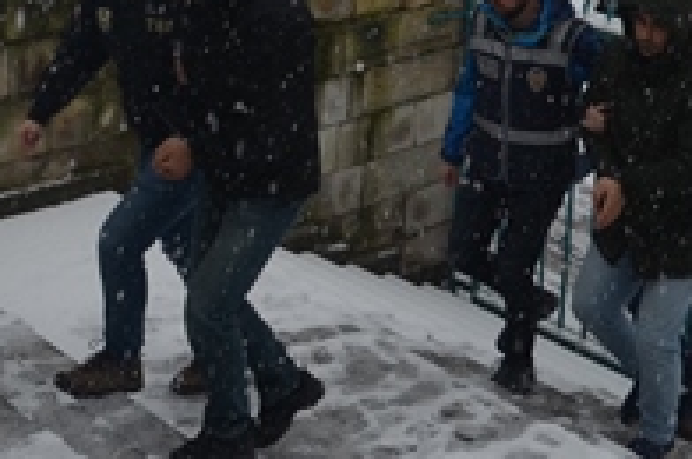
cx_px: 0
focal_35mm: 157
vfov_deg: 8.5
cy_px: -201
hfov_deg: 12.9
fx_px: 3013
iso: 200
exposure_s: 1/200
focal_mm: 32
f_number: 7.1
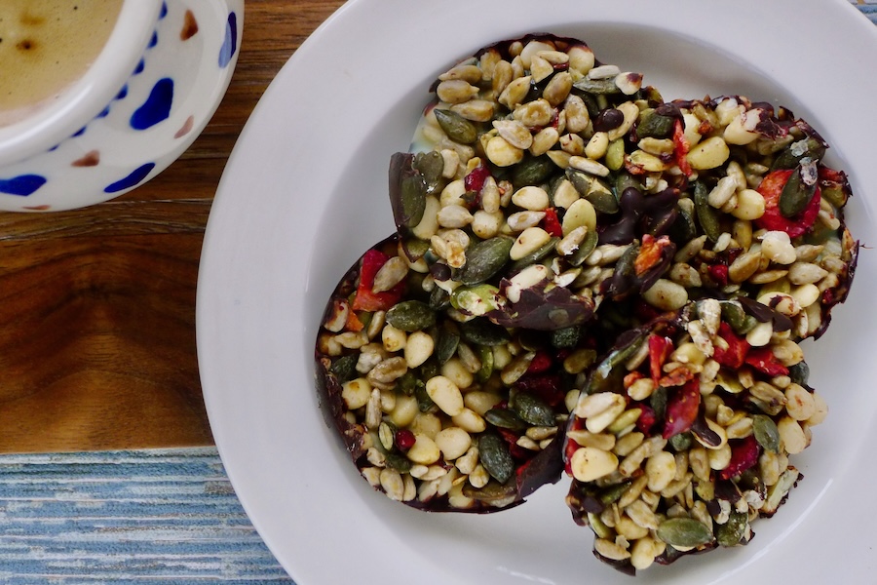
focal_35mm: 40
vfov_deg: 33.4
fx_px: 974
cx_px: 438
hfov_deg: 48.5
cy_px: 292
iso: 250
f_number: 2.5
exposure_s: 1/80
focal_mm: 8.5
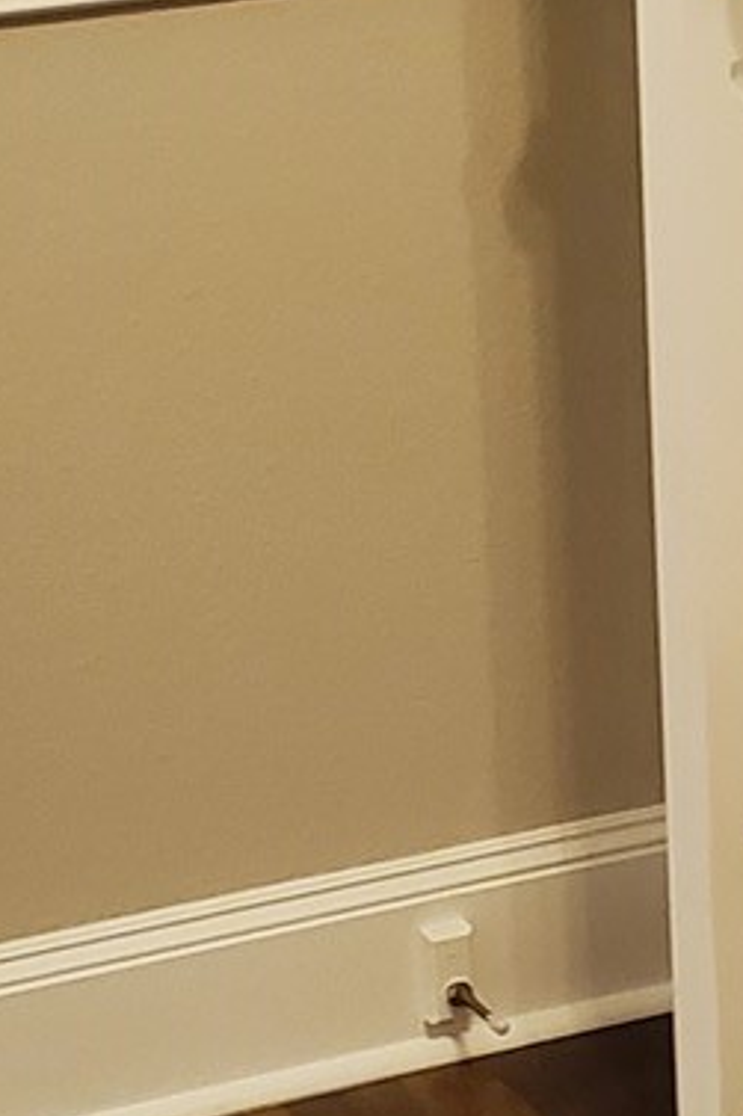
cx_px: 598
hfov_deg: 9.3
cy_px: 400
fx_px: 4555
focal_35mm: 147
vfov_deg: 14.0
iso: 200
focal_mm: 4.3
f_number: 2.4
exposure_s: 1/40
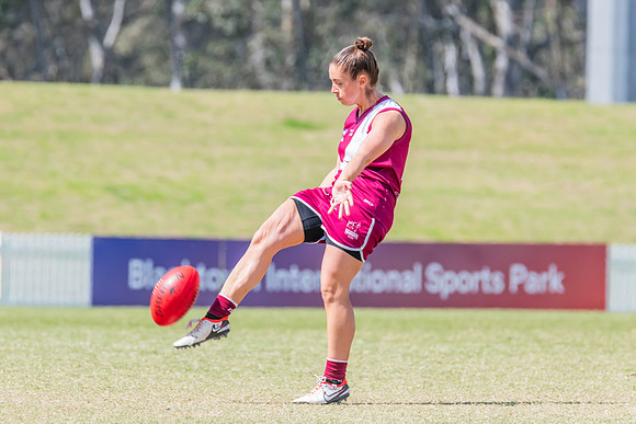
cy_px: 194
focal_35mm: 515
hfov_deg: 4.0
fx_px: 9108
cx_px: 271
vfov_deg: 2.7
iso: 800
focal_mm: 420
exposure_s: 1/1250
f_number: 9
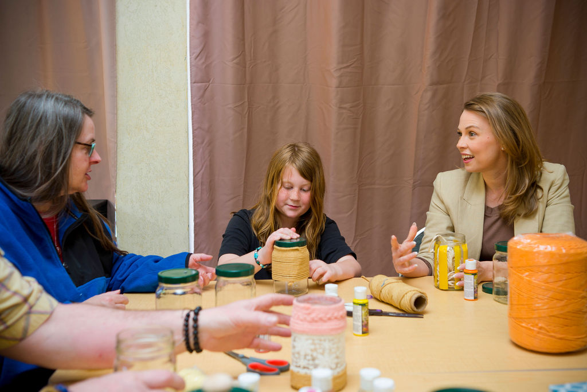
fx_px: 571
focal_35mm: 35
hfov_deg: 54.4
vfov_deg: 37.9
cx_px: 294
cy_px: 196
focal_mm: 35
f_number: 4.5
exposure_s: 1/125
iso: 250
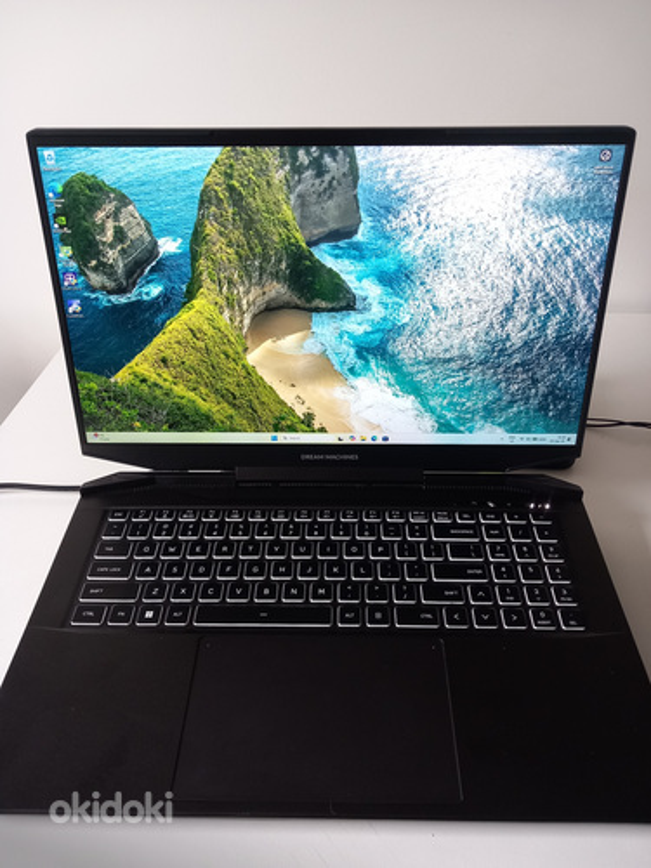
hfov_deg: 51.4
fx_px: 677
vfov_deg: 65.3
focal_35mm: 27
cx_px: 326
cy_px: 434
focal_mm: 4
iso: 200
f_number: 1.8
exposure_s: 1/33.3
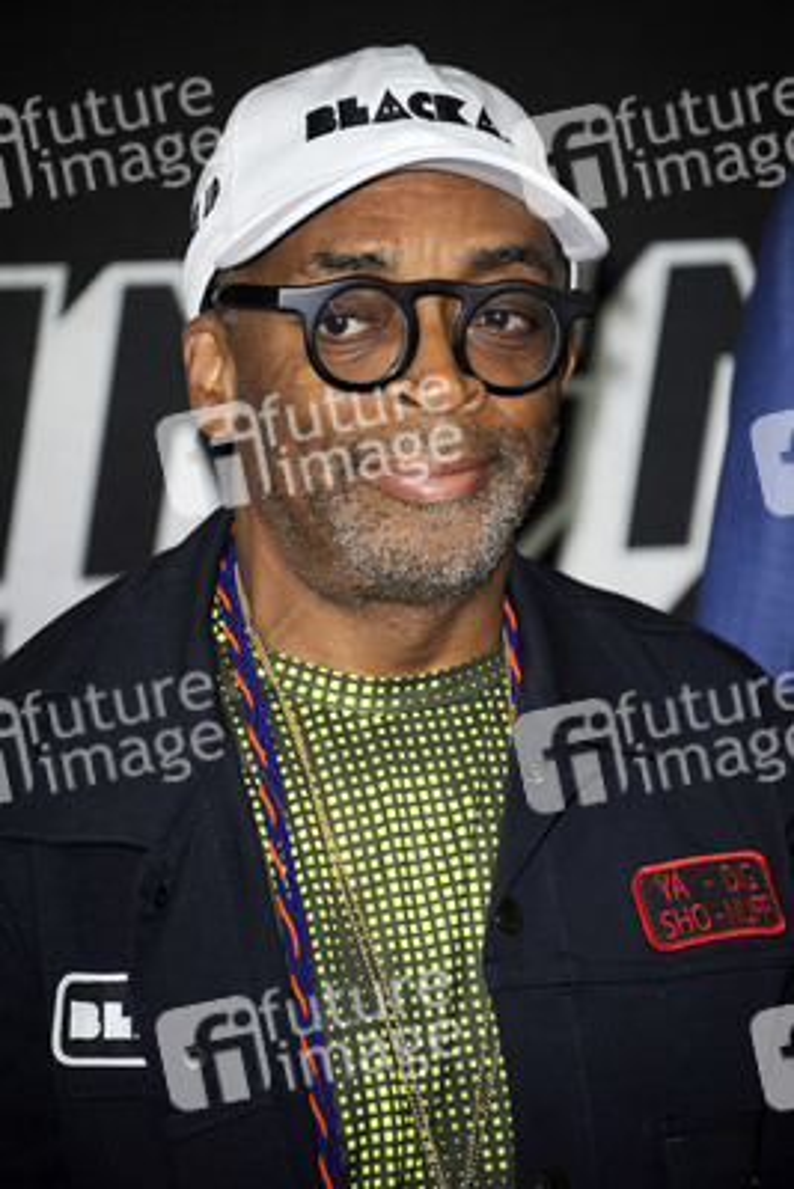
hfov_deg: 4.6
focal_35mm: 300
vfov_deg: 6.9
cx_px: 397
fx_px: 9916
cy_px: 594
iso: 500
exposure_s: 1/160
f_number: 5.6
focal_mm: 300
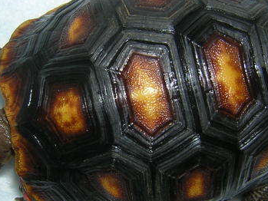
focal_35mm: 66
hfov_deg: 29.3
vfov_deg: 22.3
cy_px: 102
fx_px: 511
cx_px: 103
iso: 100
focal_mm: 4.7
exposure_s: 1/60.1
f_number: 5.2
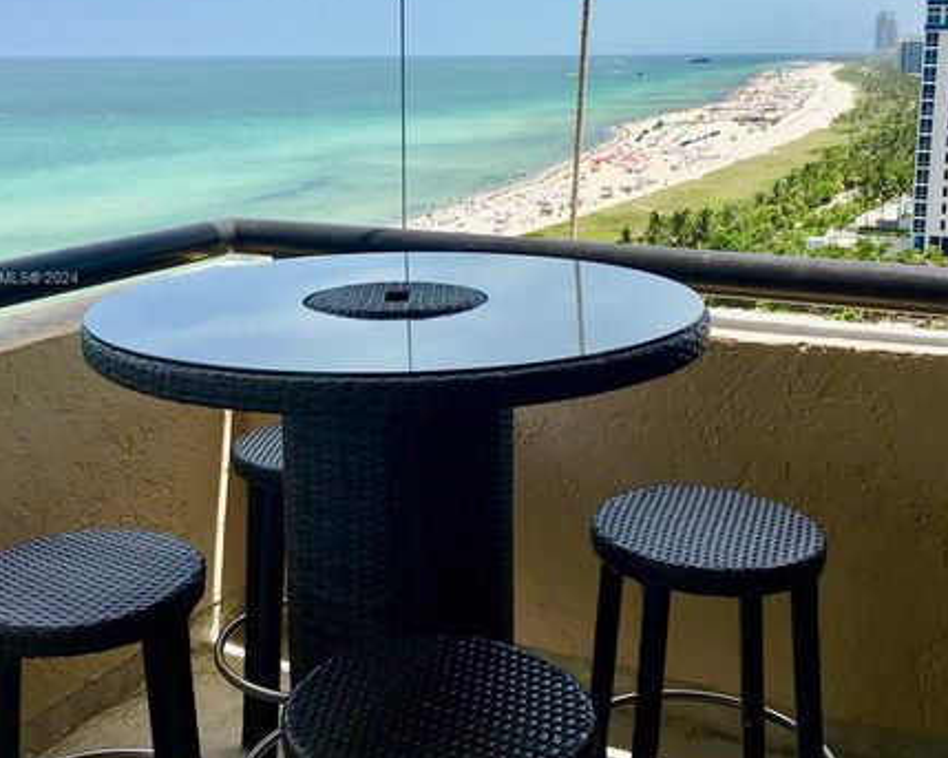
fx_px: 1234
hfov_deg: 41.9
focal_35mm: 44
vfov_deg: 33.9
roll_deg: +0.5
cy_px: 280
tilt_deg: -7.7
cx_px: 407
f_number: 2.2
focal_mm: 4.15
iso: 25
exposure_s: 1/1399
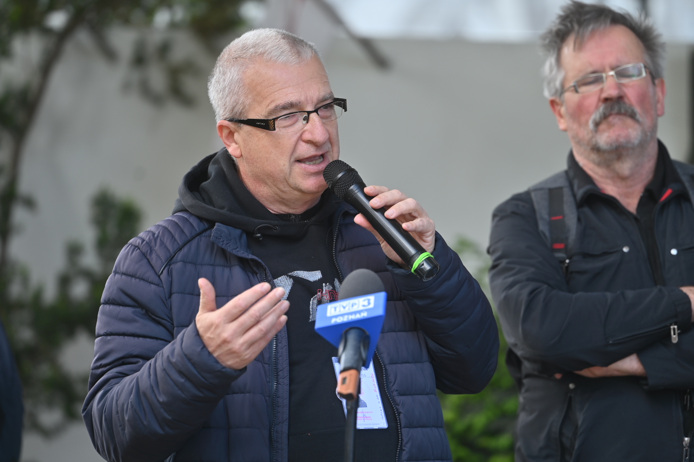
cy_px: 231
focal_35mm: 180
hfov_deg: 11.4
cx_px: 347
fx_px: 3470
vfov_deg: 7.6
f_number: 3.5
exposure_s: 1/160
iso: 100
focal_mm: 180
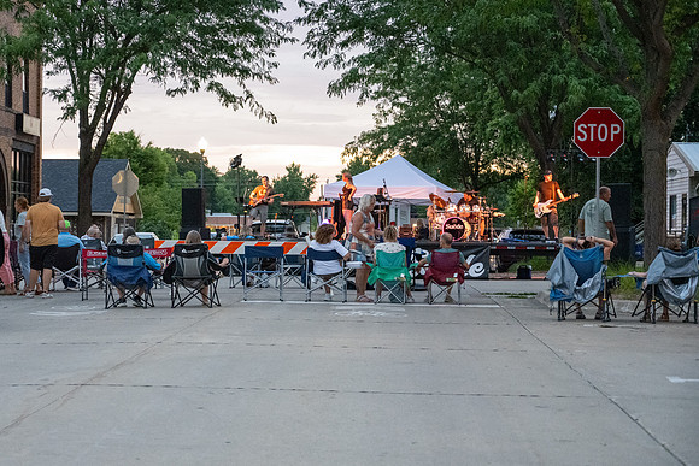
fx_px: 1686
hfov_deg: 23.4
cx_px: 266
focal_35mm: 87
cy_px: 233
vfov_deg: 15.8
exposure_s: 1/125
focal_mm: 70
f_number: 4
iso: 6400
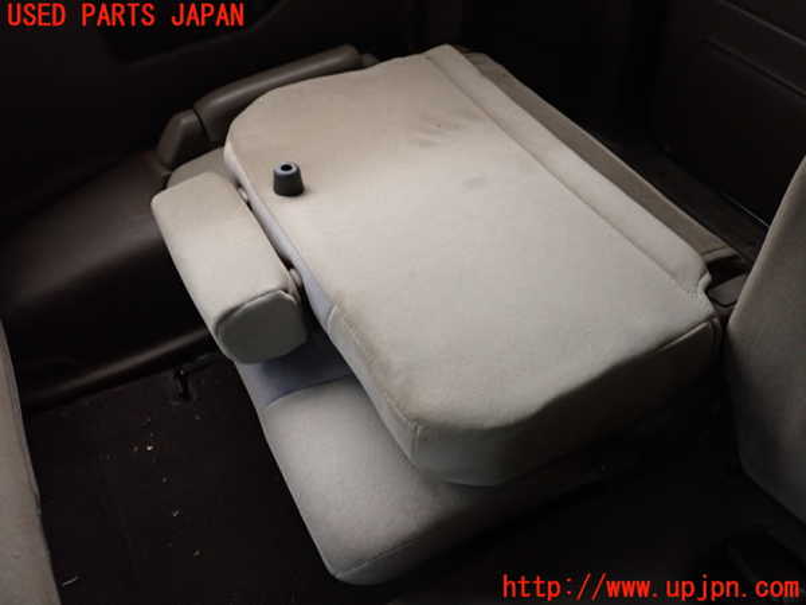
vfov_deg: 46.8
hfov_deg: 60.0
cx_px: 403
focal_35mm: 30
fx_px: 699
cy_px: 302
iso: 400
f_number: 2.3
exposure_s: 1/30
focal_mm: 5.4
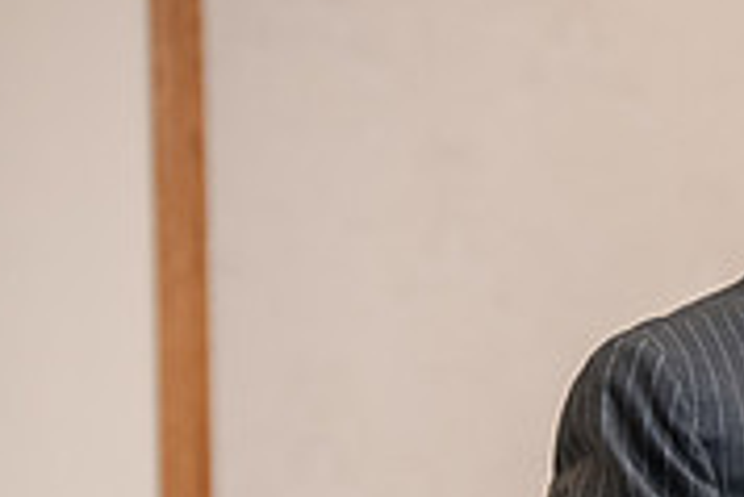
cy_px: 591
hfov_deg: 5.0
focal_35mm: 408
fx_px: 8439
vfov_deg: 3.4
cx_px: 1095
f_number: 3.2
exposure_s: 1/200
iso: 2500
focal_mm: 125
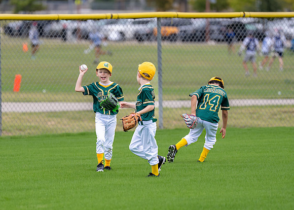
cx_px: 106
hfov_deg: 5.2
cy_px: 105
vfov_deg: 3.7
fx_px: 3252
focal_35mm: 390
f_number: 2.8
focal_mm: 200
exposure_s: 1/1250
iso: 320
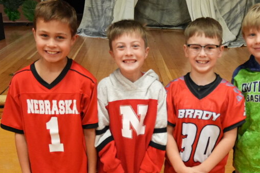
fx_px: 390
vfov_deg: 24.7
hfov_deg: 36.7
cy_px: 139
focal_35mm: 54
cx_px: 155
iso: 2500
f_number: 3.5
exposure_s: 1/160
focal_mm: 18
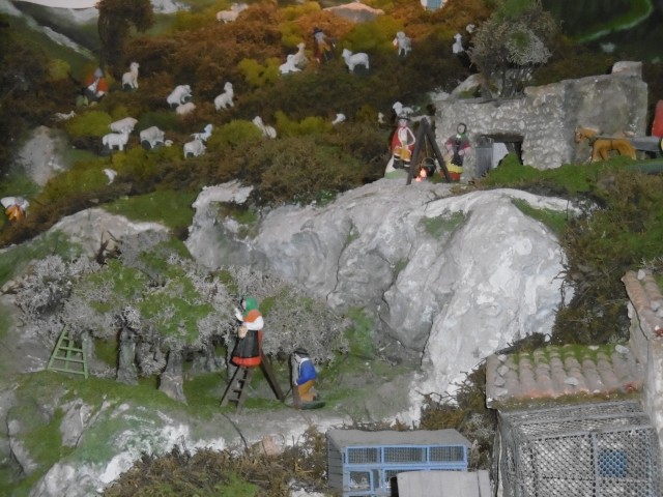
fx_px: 2662
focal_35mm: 139
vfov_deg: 10.7
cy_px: 248
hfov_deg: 14.2
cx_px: 332
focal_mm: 24.8
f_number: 5.2
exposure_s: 1/100
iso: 800
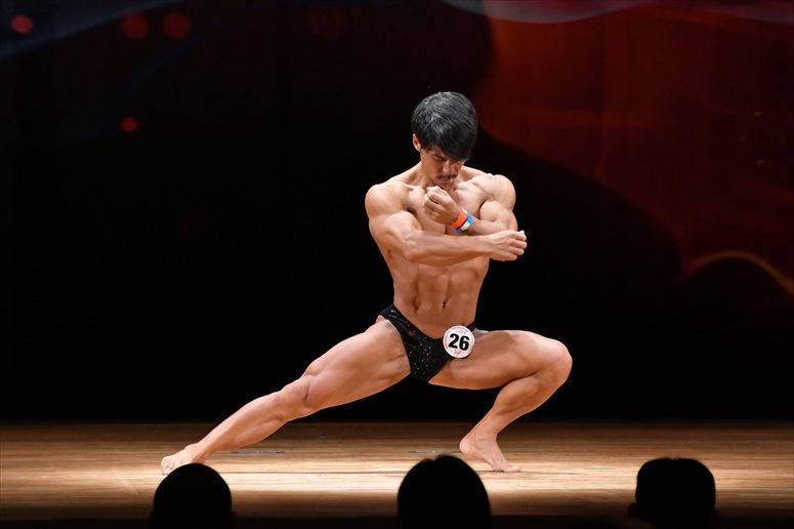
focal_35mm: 300
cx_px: 397
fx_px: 6614
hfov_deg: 6.9
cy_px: 264
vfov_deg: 4.6
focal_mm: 200
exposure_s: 1/400
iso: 4000
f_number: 5.6
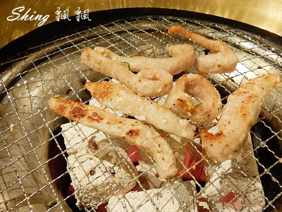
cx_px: 141
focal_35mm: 36
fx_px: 293
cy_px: 106
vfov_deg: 39.7
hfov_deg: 51.4
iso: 400
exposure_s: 1/25
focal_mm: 6.4
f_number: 4
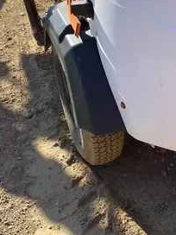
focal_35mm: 70
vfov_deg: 27.0
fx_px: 475
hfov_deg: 19.5
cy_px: 34
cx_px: 226
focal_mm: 4.25
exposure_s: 1/1300
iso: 32
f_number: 1.8
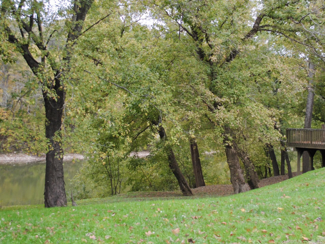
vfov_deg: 31.9
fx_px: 423
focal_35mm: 45
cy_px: 76
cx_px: 186
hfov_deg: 42.0
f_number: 3.8
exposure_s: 1/50
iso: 200
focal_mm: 20
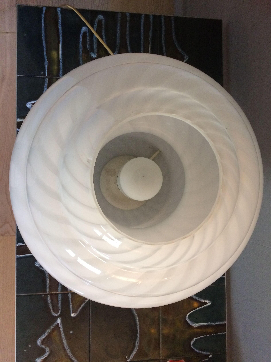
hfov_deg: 48.2
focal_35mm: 29
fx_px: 303
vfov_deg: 61.7
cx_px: 136
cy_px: 181
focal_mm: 4.15
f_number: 2.2
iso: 250
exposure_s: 1/33
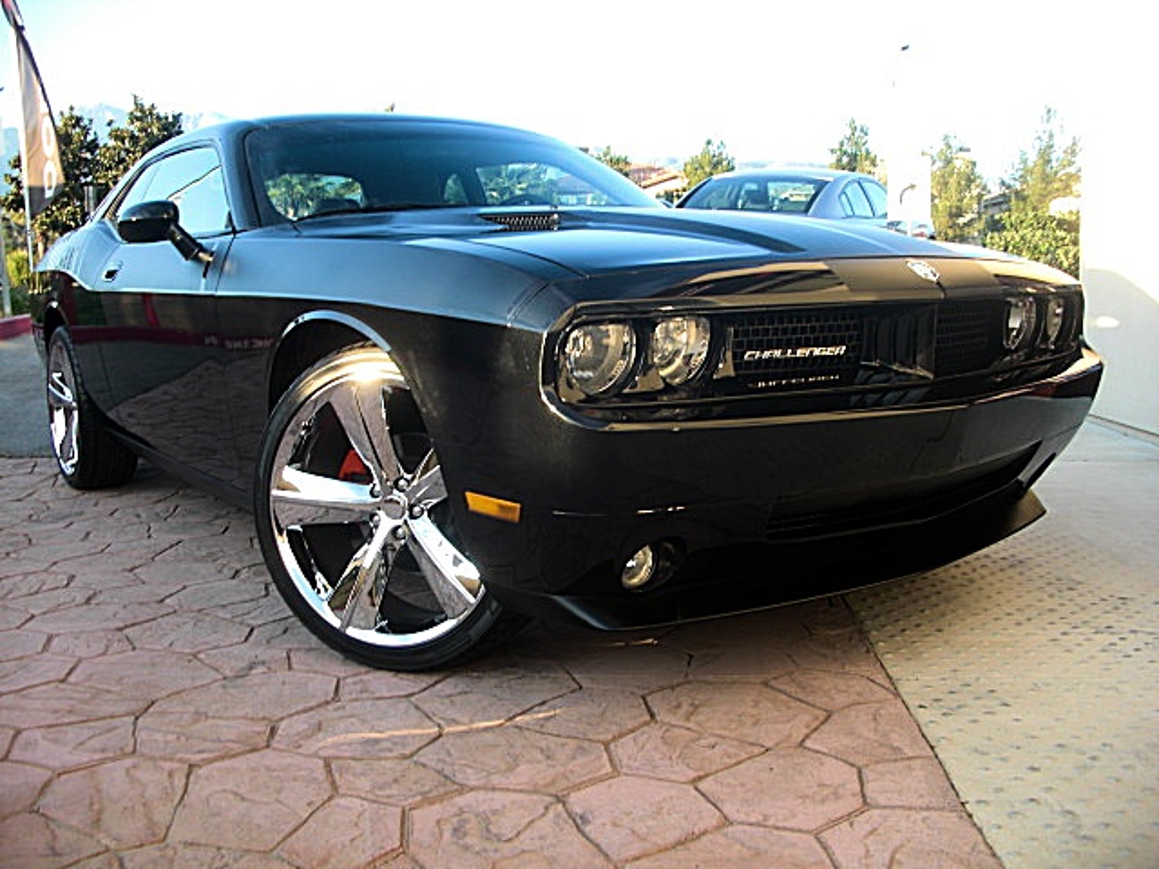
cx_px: 580
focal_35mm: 36
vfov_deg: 39.7
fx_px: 1205
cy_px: 434
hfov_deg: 51.4
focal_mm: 6.3
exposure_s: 1/100
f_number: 2.8
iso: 50
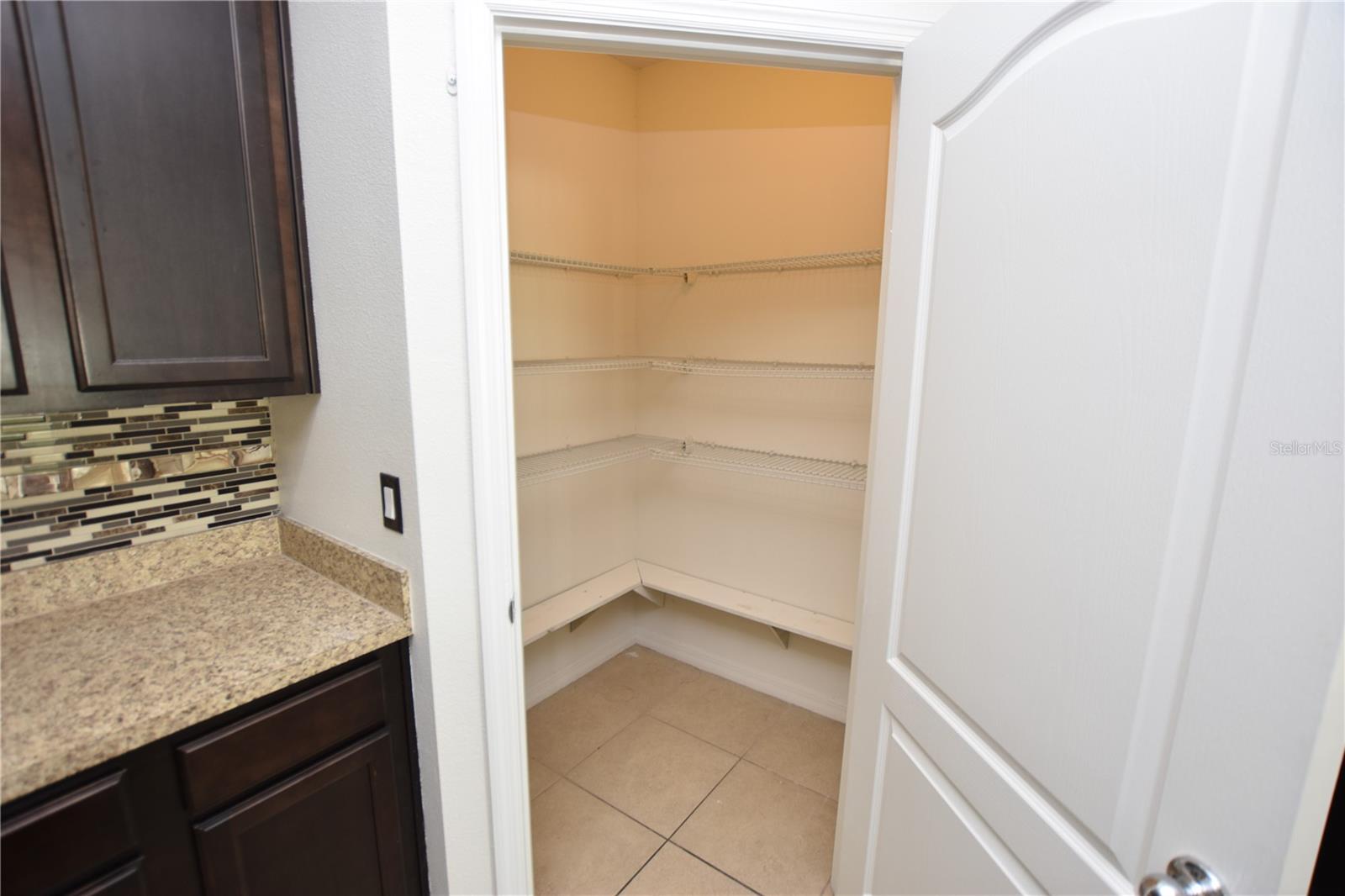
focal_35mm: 15
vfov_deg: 77.3
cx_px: 672
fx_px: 560
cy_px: 448
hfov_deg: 100.4
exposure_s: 1/60
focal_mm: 10
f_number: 4
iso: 220
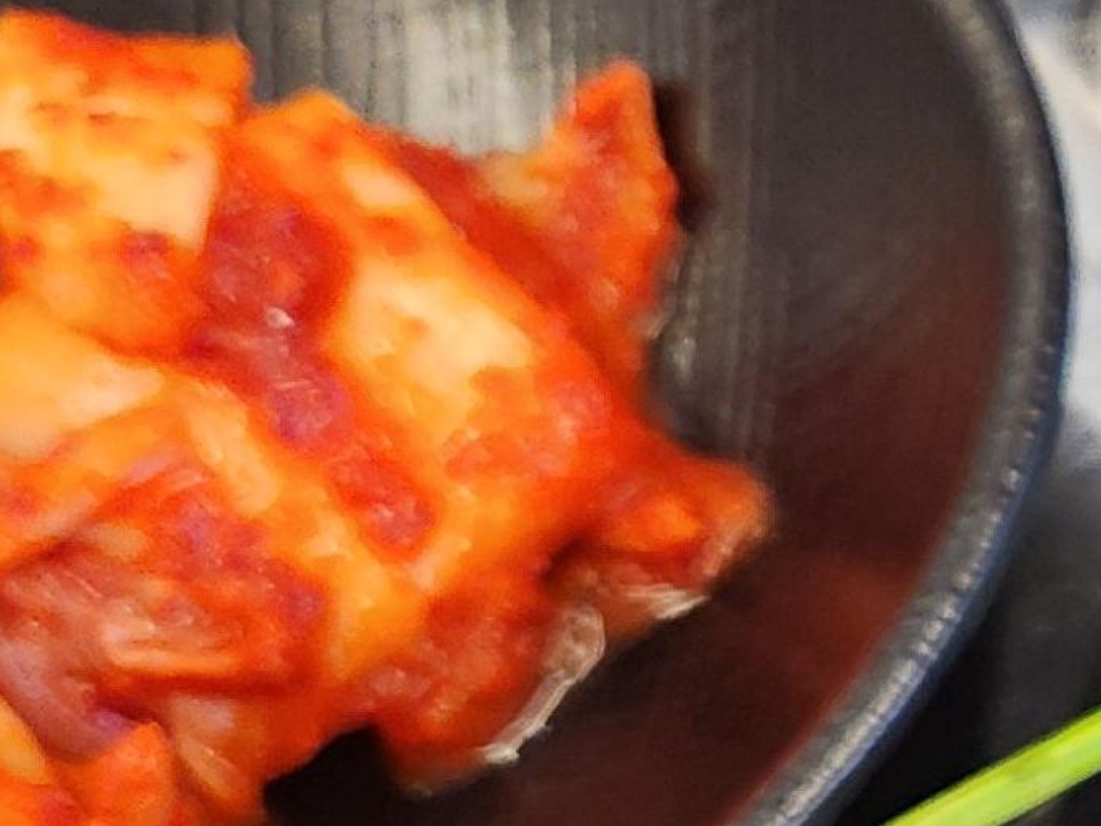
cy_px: 778
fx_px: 4261
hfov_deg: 12.7
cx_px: 2279
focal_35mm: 134
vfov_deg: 11.0
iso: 200
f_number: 1.8
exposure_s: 1/120
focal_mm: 5.4
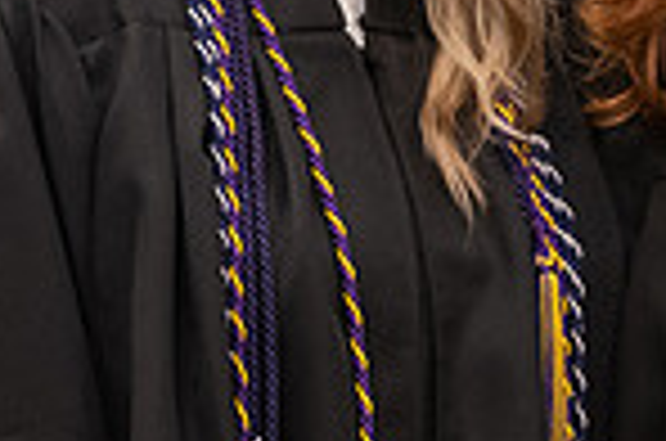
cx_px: 626
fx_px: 5944
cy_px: 7
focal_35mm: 322
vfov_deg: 4.2
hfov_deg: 6.4
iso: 2000
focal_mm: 82
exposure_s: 1/160
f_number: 3.2
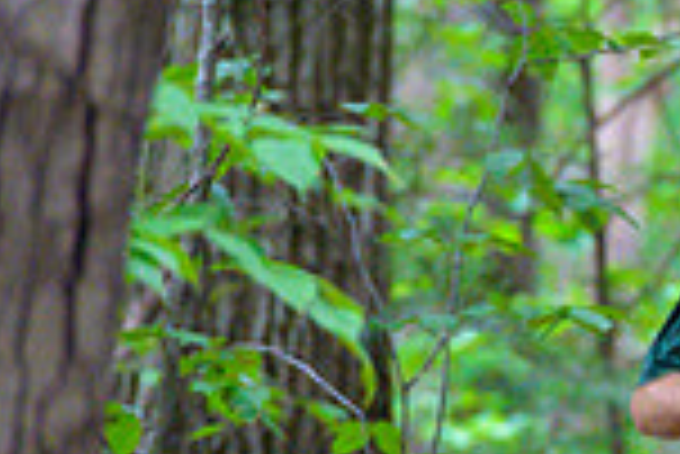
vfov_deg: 1.8
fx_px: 14520
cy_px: 427
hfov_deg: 2.7
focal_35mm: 768
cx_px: 1247
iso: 8000
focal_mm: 200
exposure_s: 1/200
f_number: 4
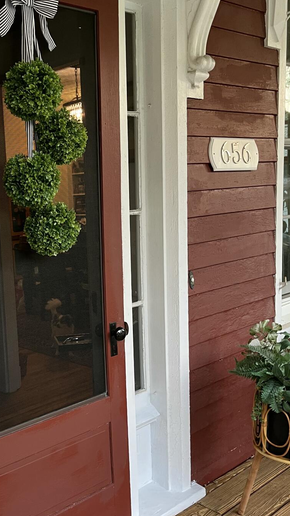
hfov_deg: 27.7
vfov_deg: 48.3
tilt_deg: -9.5
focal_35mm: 42
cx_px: 55
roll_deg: +4.8
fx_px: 574
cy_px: 288
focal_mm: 5.1
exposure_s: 1/60
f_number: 1.6
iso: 160
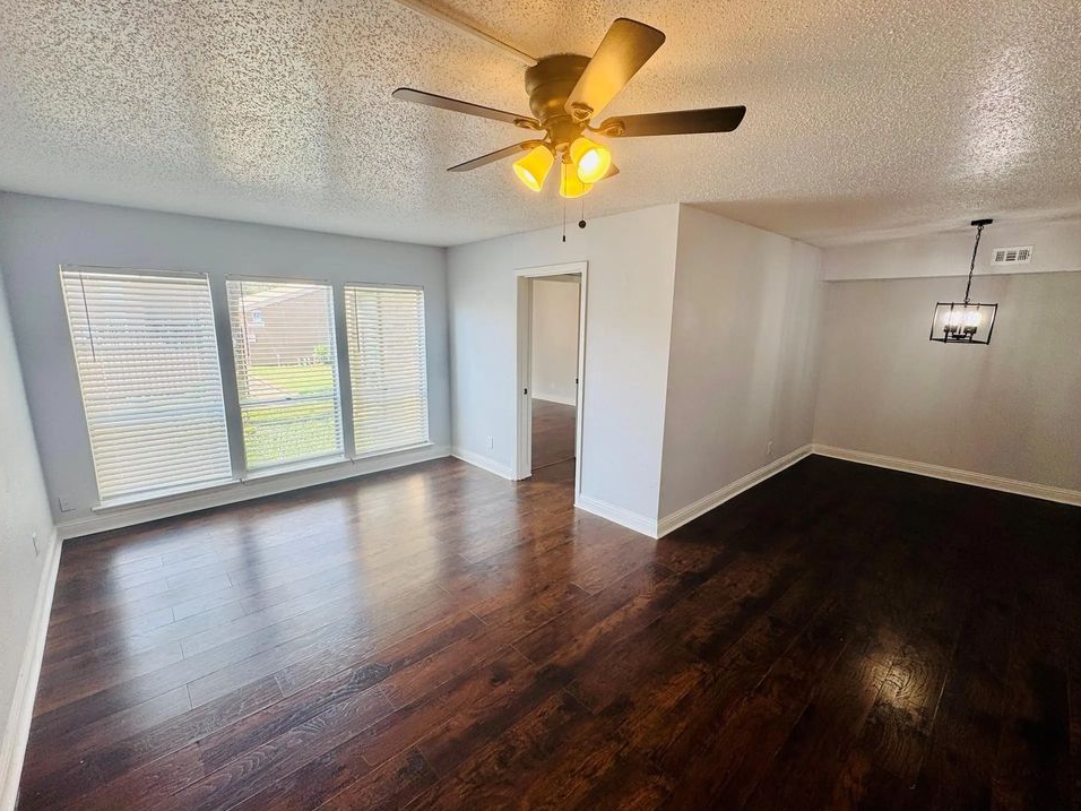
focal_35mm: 15
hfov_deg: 98.2
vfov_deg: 81.7
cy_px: 408
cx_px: 530
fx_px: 468
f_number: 2.2
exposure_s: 1/99
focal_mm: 2.22
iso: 40
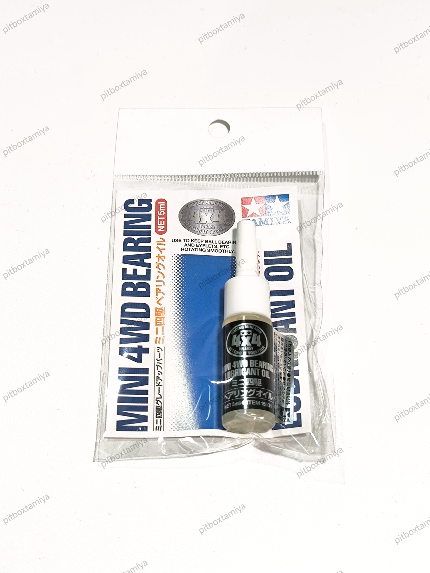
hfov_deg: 29.1
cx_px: 215
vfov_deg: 38.2
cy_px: 286
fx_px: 828
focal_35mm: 50
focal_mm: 6.92
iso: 250
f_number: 1.9
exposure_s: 1/101
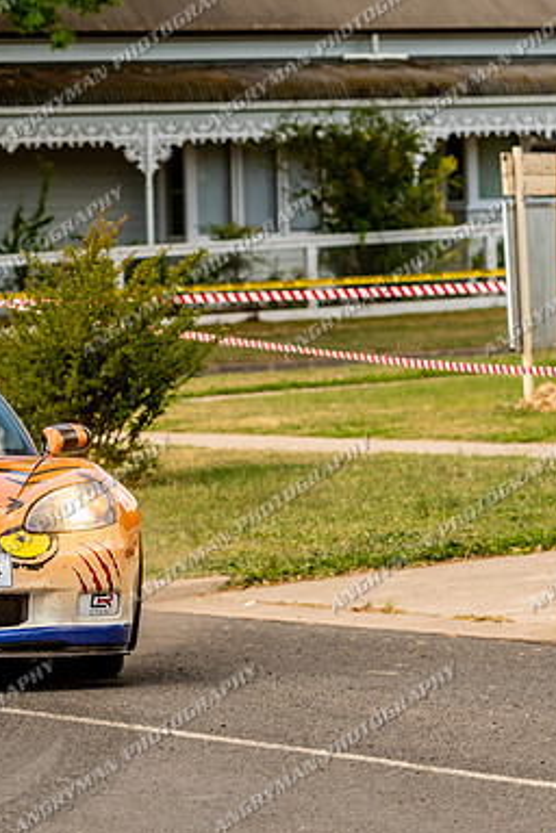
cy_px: 415
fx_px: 5513
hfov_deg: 5.8
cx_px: -11
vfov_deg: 8.7
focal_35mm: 238
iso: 400
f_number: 4
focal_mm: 105
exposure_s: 1/3200
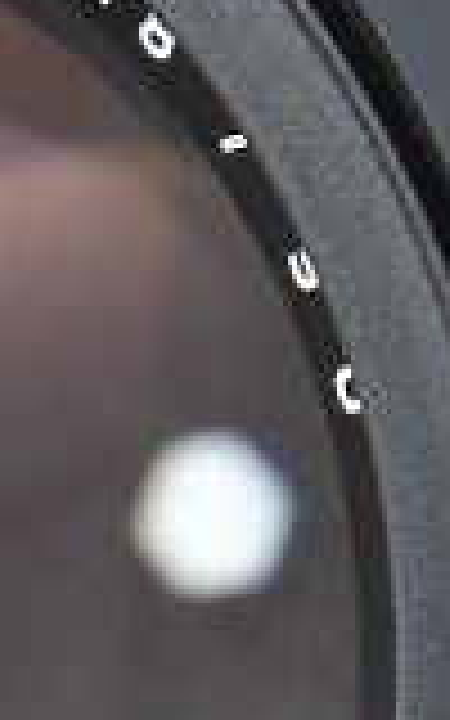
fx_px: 44876
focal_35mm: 2287
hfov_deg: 0.6
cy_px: 677
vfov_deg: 0.9
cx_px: -508
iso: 500
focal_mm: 300
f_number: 13
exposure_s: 1/250
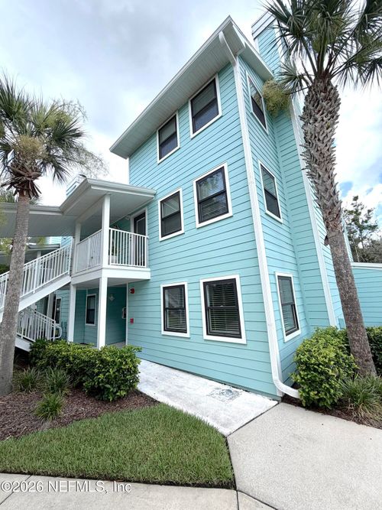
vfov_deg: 102.1
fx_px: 206
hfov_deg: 85.7
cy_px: 255
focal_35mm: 14
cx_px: 191
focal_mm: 2.22
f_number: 2.2
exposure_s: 1/672
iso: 40
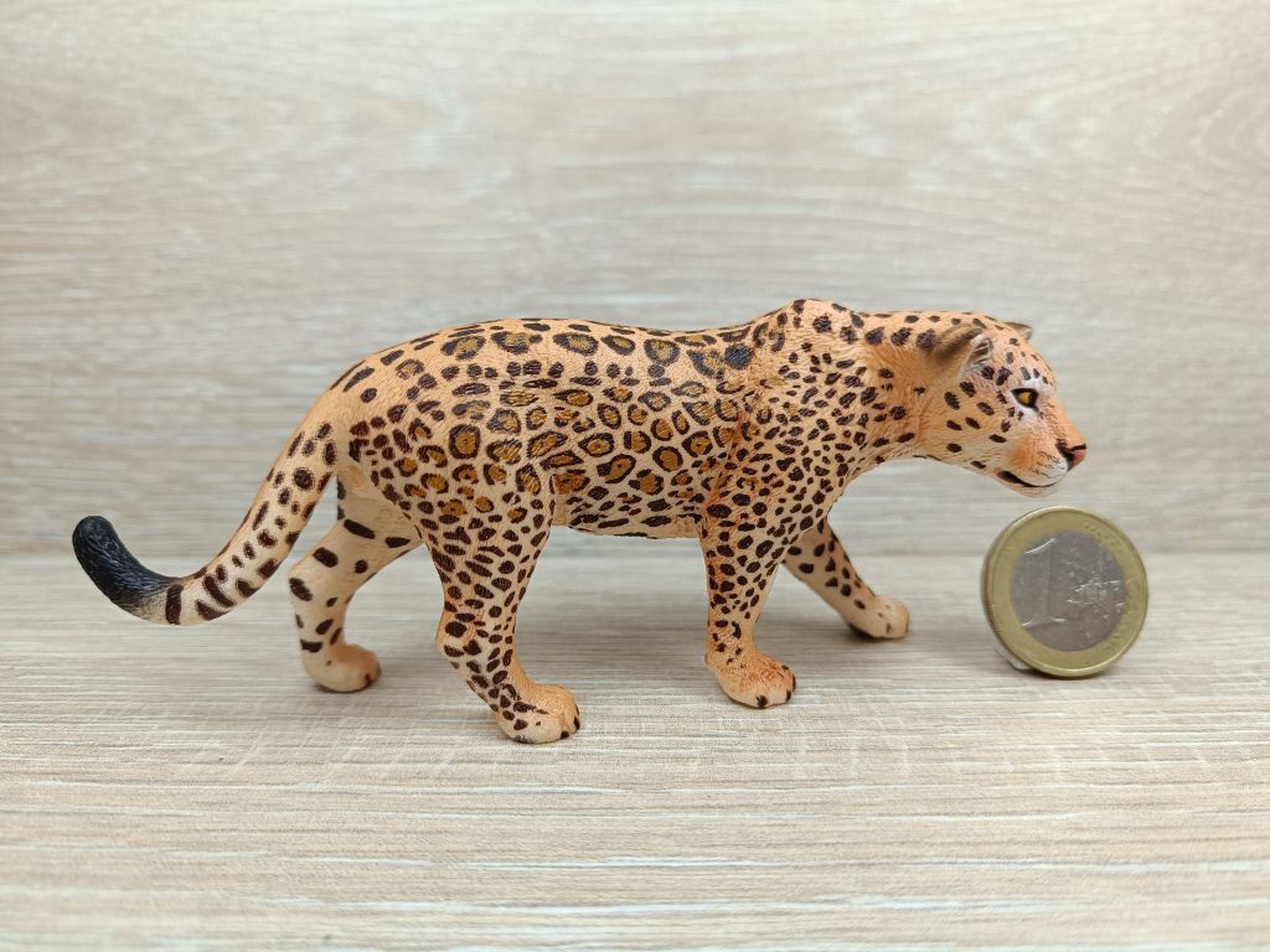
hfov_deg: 71.6
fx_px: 881
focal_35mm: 24
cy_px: 476
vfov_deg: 56.8
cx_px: 635
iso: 51
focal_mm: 5.59
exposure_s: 1/266
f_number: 1.88
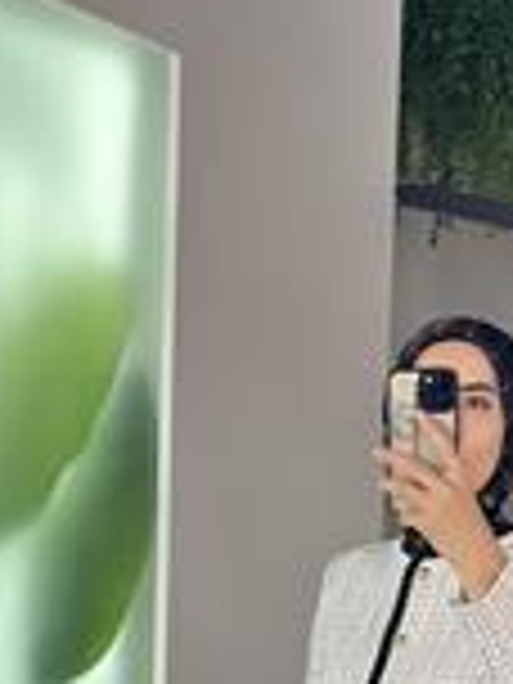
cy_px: 844
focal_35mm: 130
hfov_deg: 11.4
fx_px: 2569
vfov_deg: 14.6
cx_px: 342
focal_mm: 6.86
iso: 80
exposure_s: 1/300
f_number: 1.78
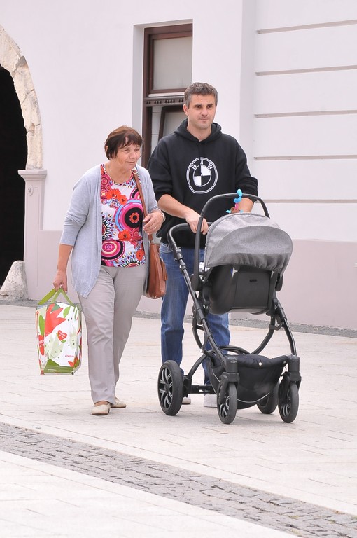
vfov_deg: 11.0
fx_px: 2796
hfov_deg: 7.3
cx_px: 178
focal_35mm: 188
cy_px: 269
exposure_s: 1/500
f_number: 11
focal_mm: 125
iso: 1250
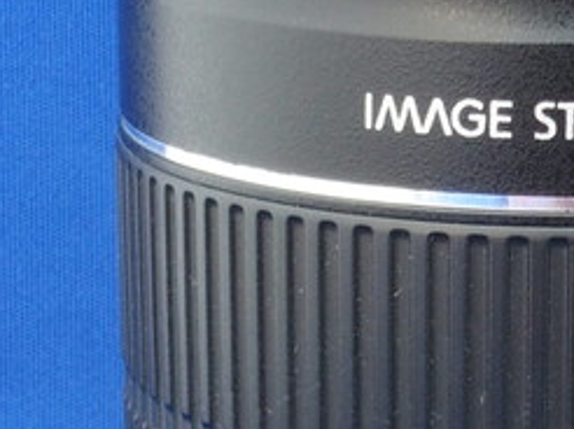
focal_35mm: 171
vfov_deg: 8.6
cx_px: 558
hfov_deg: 11.5
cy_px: 417
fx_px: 2833
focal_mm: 7.4
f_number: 8
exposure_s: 2.5
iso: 100
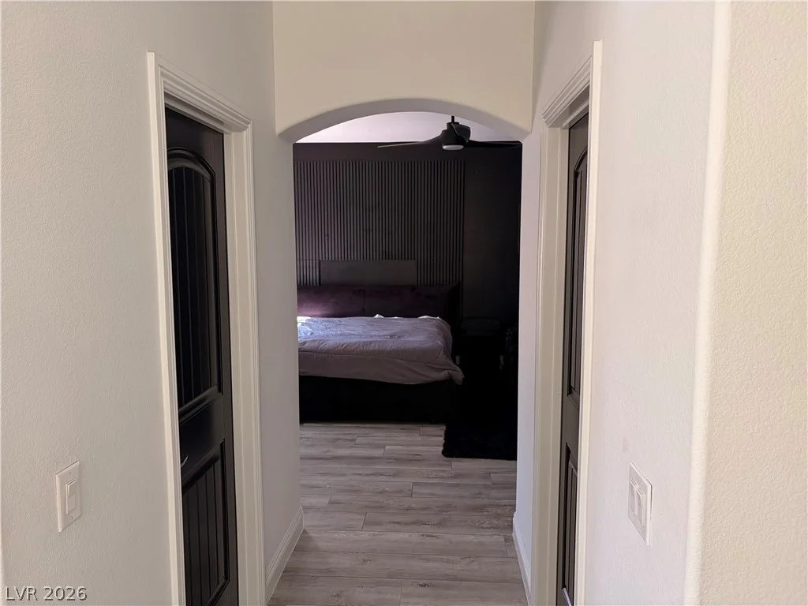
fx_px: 607
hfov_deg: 67.3
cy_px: 303
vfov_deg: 53.1
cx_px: 404
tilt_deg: -5.6
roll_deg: +0.5
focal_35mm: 26
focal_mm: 5.96
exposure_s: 1/122
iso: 80
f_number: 1.6
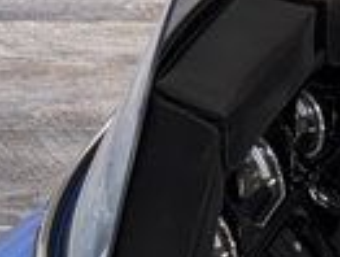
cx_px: 1007
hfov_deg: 8.8
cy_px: 602
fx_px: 1842
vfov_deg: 7.5
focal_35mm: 187
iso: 64
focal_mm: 6.76
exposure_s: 1/22
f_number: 1.78
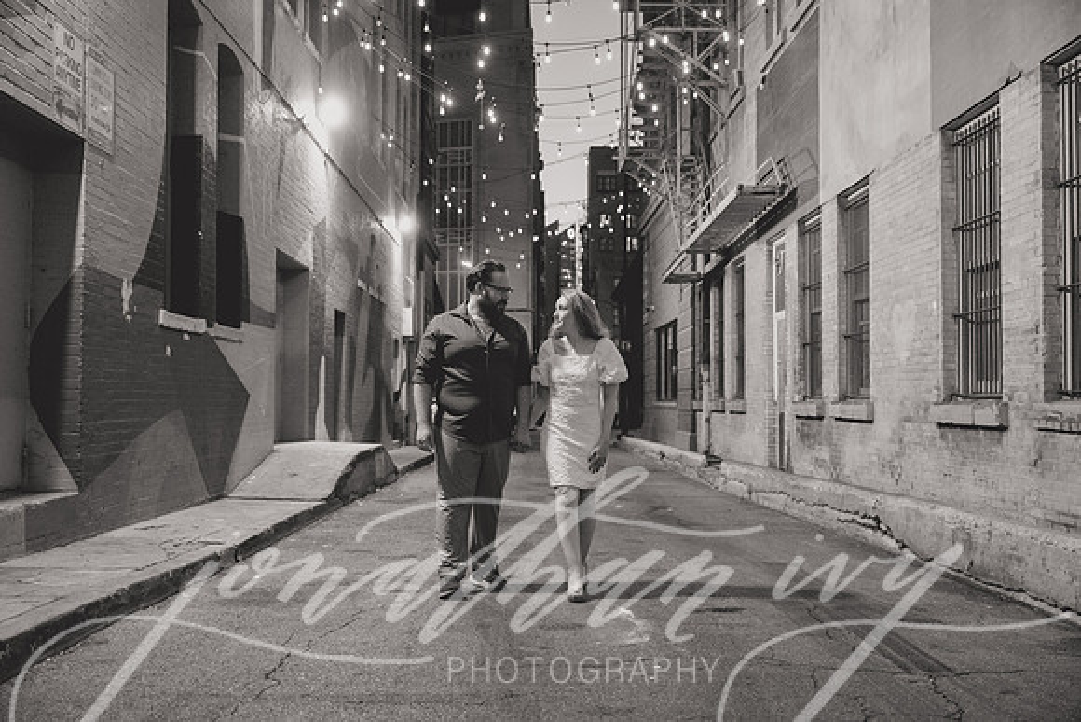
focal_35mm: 36
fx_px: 1081
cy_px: 361
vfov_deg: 36.9
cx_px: 540
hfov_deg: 53.1
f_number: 2.8
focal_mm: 36
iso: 5000
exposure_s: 1/200
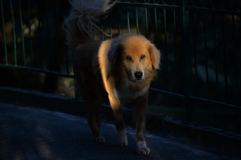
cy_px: 80
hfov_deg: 6.9
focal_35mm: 300
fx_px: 2008
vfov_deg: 4.6
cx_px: 120
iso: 100
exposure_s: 1/100
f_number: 5.6
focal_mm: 300
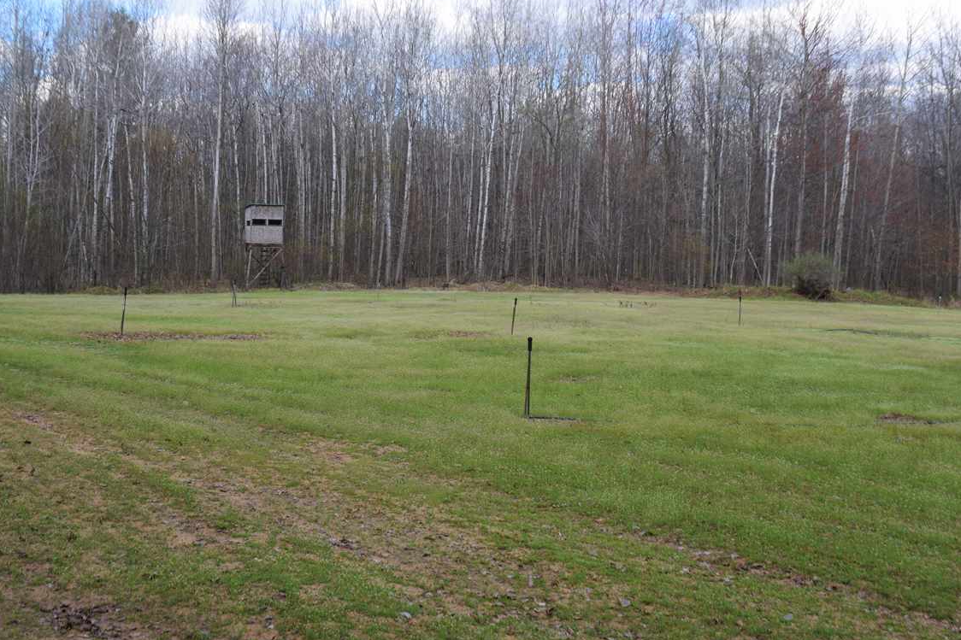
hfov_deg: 47.3
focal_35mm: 41
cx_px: 422
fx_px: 1094
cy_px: 296
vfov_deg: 32.6
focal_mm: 24
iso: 200
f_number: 9
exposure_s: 1/320
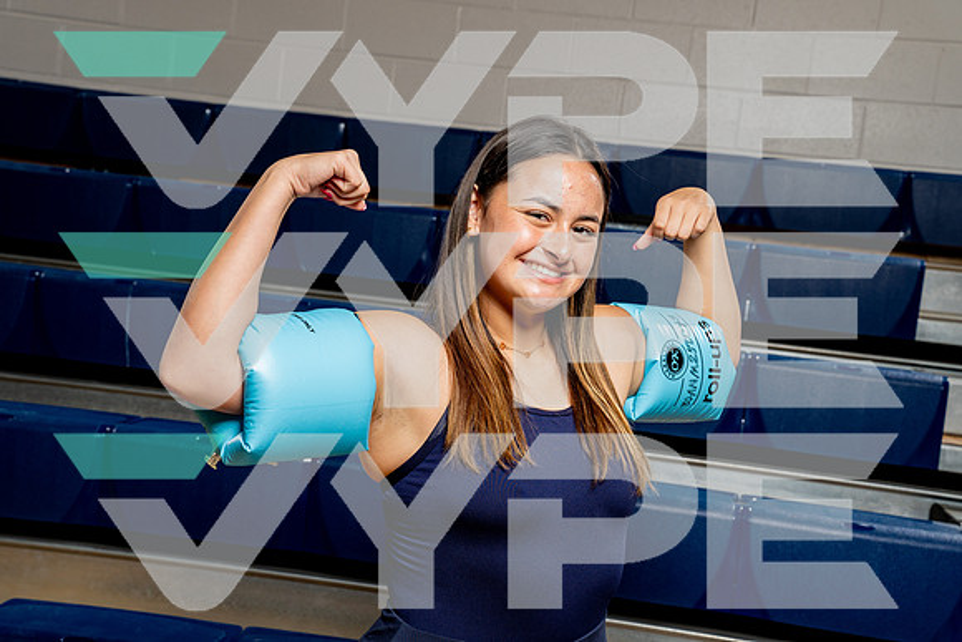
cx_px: 481
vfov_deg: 23.4
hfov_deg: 34.5
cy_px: 321
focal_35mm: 58
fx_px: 1550
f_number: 8
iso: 320
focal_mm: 58
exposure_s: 1/250
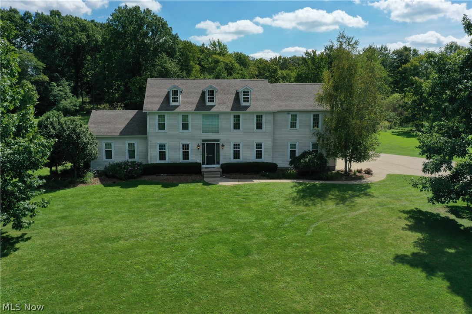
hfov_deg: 65.5
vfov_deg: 46.4
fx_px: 367
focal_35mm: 28
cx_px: 236
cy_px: 157
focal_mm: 10.26
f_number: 6.3
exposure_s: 1/640
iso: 100
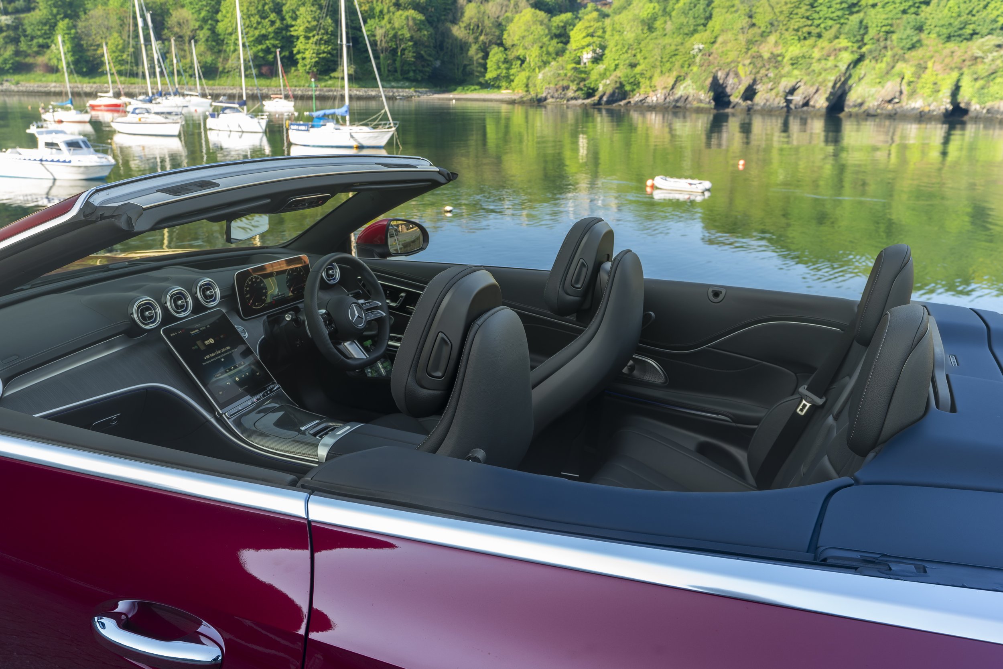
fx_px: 752
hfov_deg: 67.4
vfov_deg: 47.9
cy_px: 334
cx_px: 502
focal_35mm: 27
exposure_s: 1/8
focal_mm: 27
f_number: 8
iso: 100
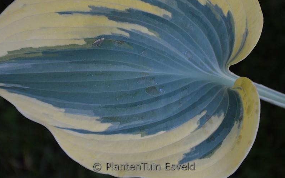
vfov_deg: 7.0
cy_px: 69
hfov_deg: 11.2
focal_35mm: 187
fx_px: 1450
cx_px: 144
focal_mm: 95
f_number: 5.3
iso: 400
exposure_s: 1/320
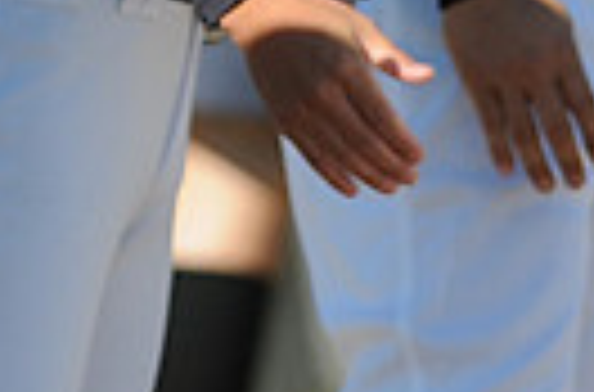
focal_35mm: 1983
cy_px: -439
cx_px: 248
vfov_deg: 0.7
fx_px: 32603
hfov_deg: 1.0
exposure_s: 1/1600
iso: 200
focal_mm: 300
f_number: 4
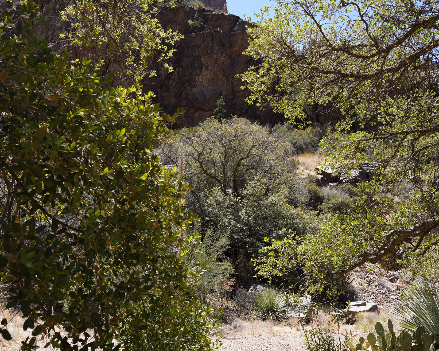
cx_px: 240
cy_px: 177
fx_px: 416
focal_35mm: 32
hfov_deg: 55.6
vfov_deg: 45.8
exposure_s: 1/100
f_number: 9
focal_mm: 28
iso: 100
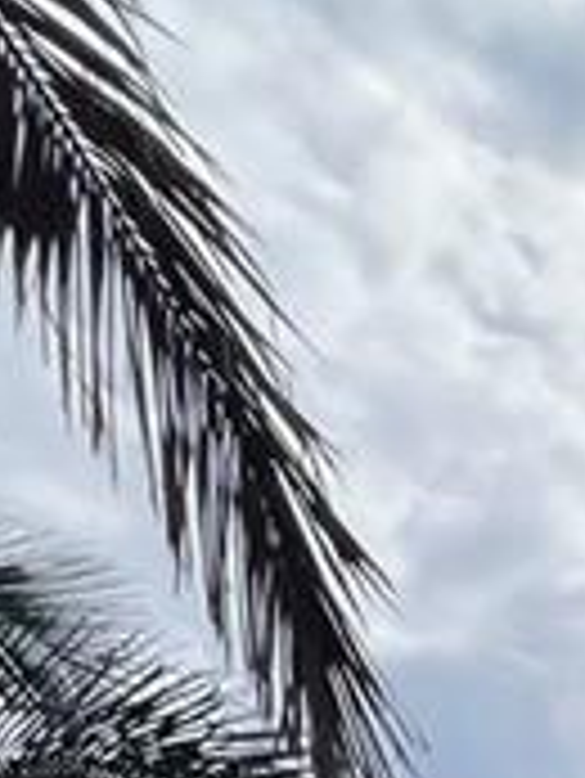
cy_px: 1961
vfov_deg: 13.8
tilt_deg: +9.4
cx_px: 1566
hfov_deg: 11.9
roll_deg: -1.1
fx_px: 2025
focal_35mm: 90
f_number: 1.8
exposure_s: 1/1623
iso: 32
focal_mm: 1.57
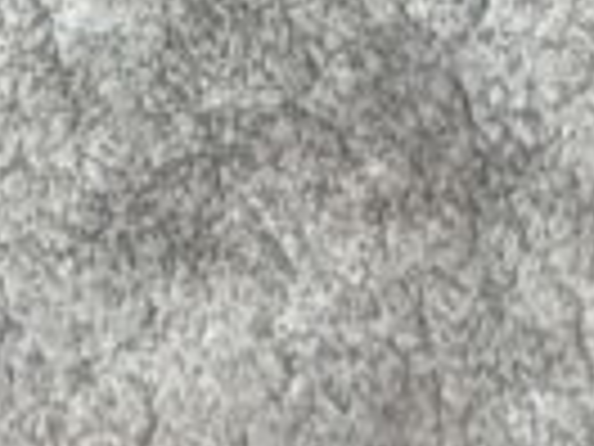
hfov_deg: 5.3
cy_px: -1063
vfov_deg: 3.8
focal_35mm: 372
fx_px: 6383
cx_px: 400
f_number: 1.78
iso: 64
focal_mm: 6.76
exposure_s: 1/120
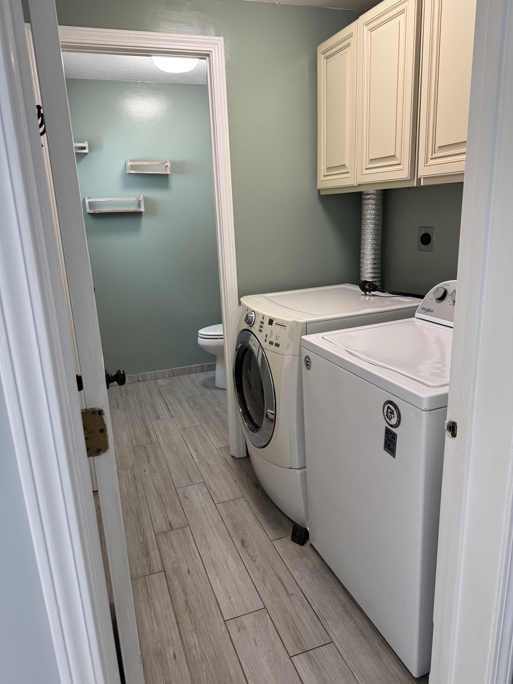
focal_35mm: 24
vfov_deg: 71.6
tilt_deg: -15.8
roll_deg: +2.5
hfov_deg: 56.8
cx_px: 256
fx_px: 474
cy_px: 342
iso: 200
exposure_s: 1/120
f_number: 1.78
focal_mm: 6.76
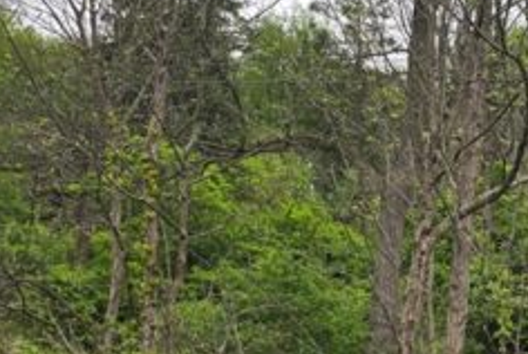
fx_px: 1189
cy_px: 385
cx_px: 620
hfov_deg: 23.1
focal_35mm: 81
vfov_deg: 16.4
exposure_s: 1/187
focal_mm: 6.3
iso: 12
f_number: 1.7
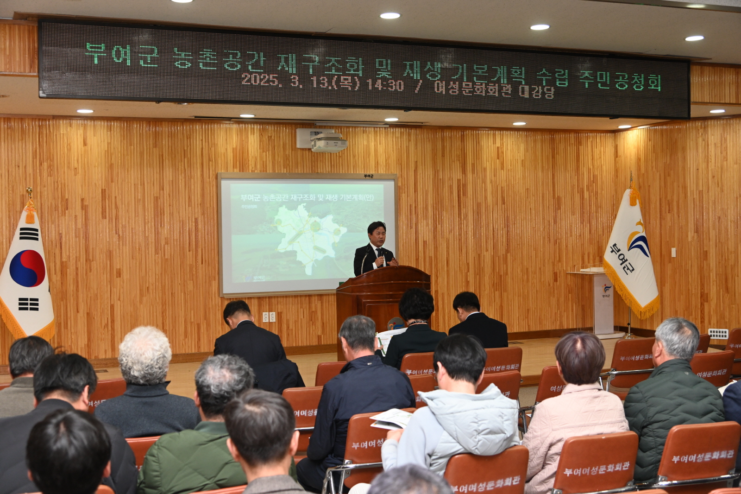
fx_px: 947
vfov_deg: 29.2
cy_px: 247
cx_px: 370
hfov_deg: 42.8
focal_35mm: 46
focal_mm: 46
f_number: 4
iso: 1250
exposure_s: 1/200
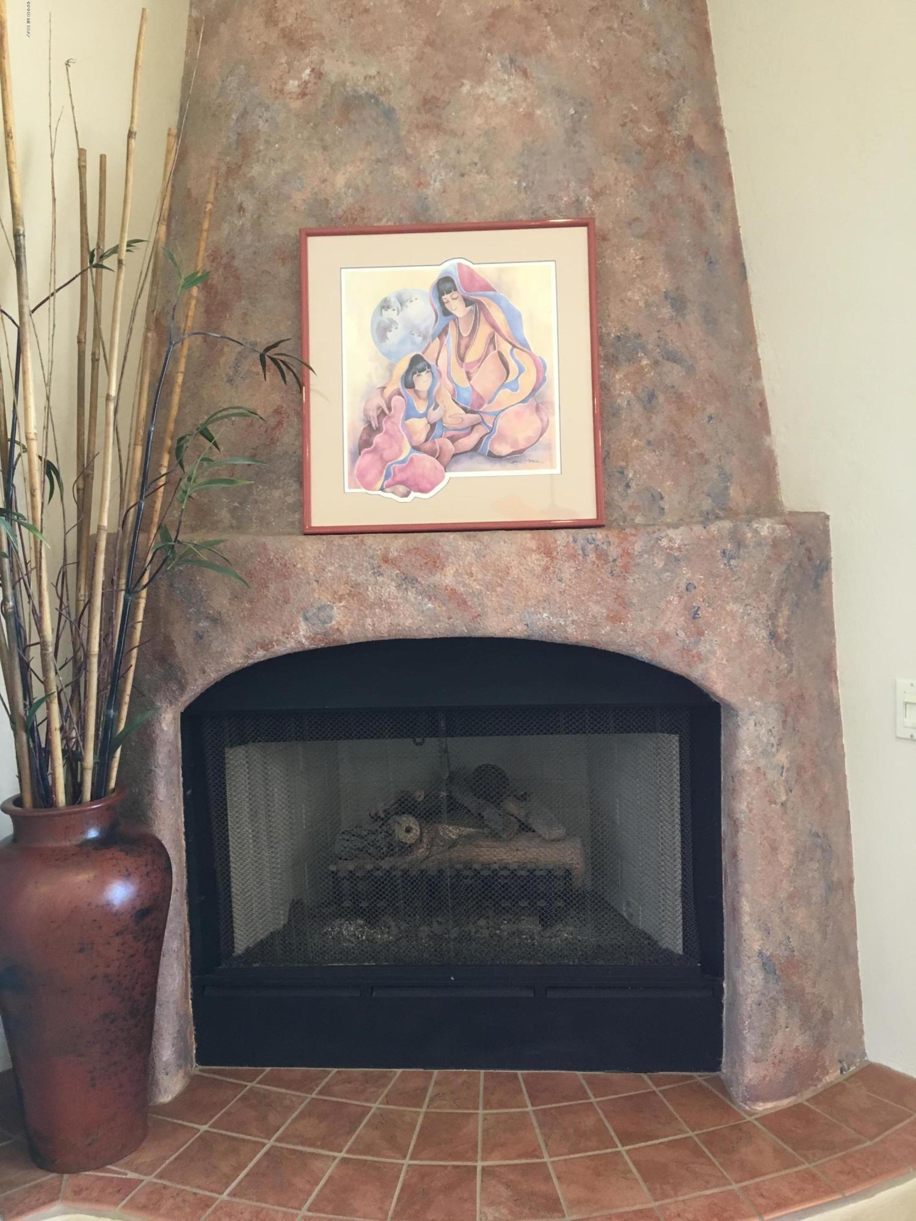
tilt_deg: -3.5
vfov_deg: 61.7
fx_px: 1023
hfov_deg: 48.2
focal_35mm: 29
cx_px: 458
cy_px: 610
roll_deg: +2.5
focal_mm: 4.15
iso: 100
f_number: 2.2
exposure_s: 1/30
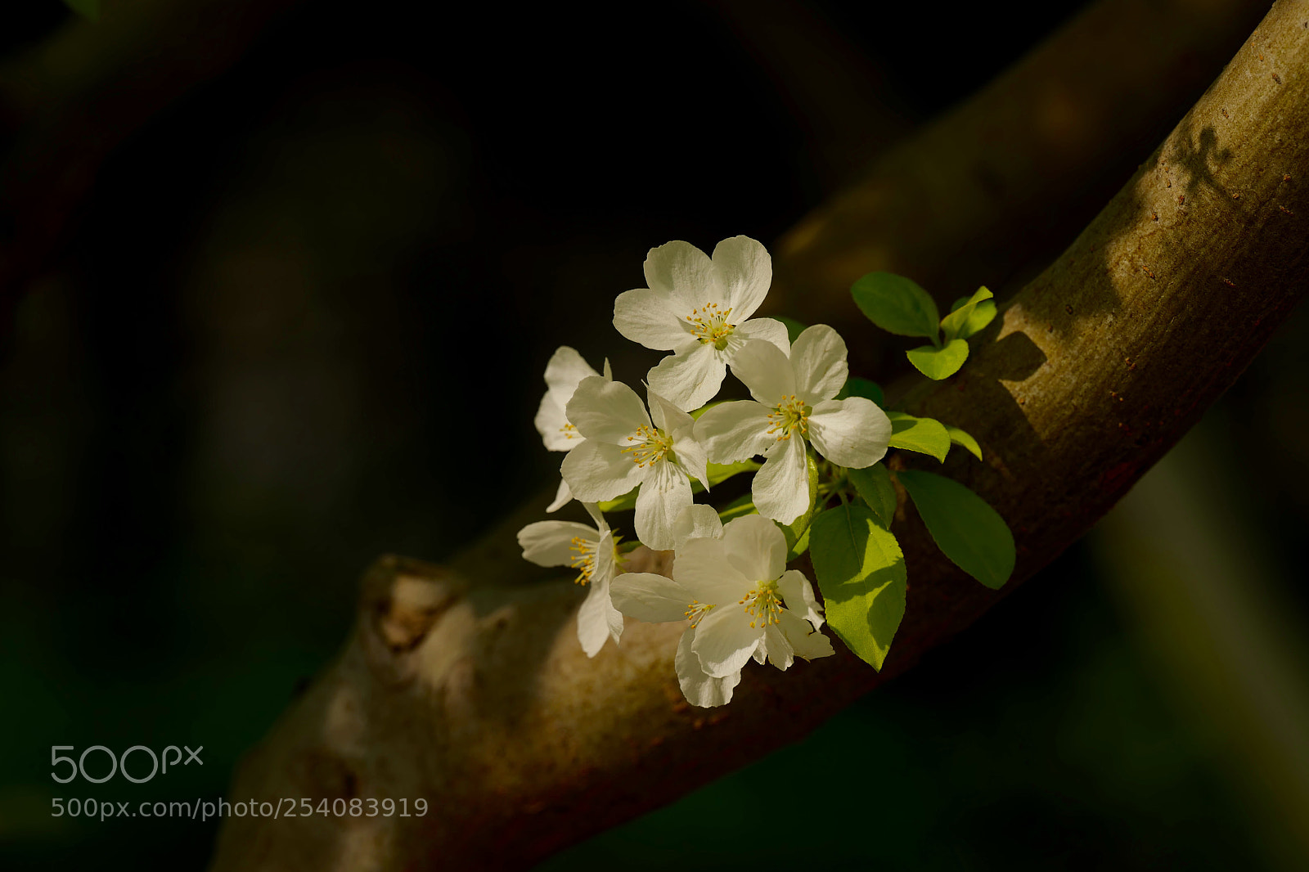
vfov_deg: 5.5
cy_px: 436
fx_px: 9015
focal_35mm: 248
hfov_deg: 8.3
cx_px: 654
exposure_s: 1/250
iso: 50
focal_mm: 248
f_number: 5.6
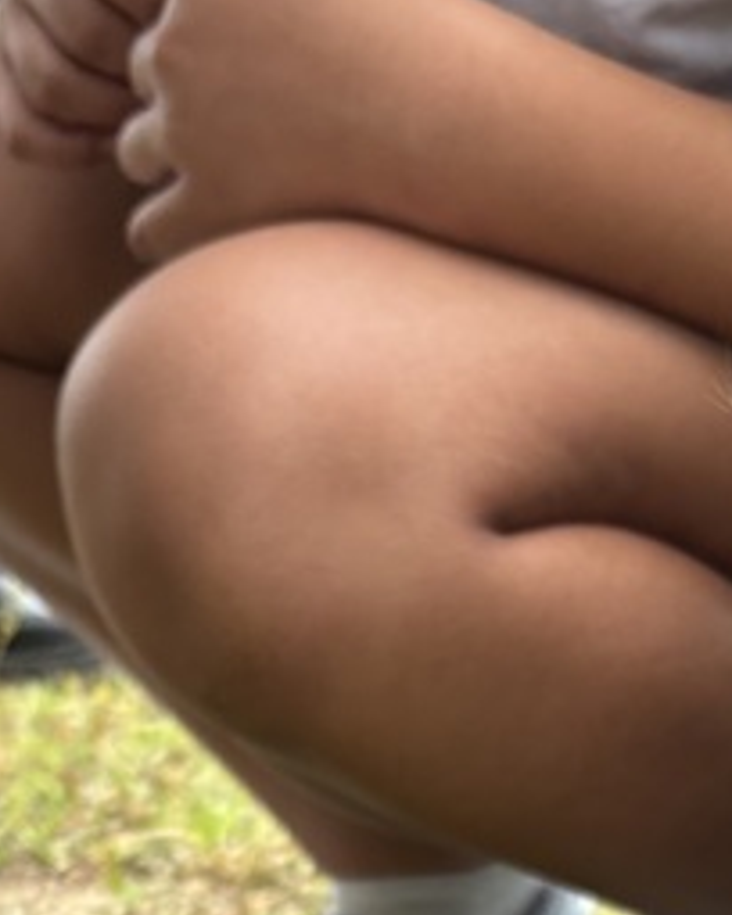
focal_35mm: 102
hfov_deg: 15.1
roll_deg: -2.2
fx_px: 2762
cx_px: 341
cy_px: 1288
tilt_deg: -20.2
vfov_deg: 17.3
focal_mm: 5.96
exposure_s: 1/539
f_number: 1.6
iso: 64
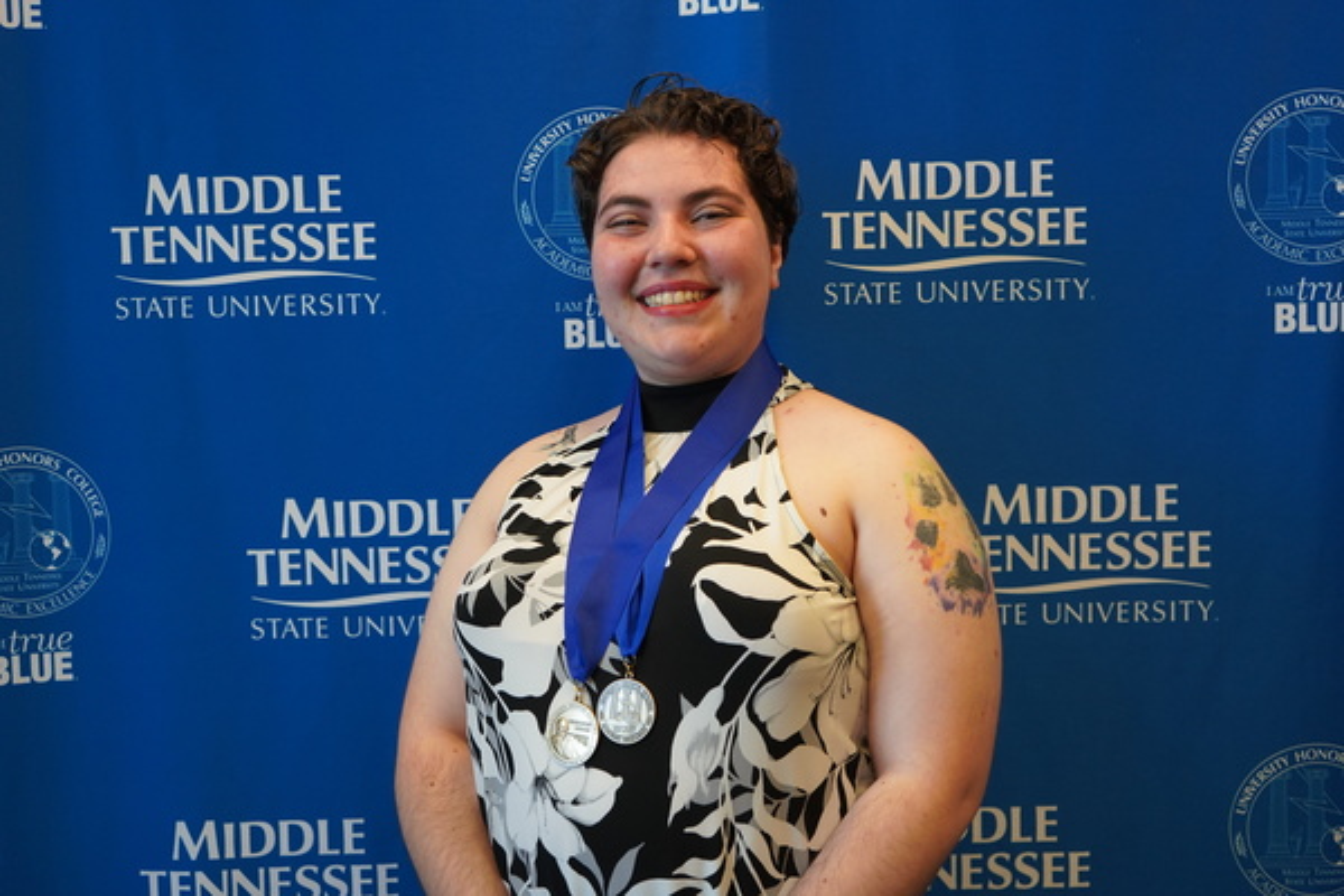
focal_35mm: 44
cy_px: 448
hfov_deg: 44.5
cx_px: 672
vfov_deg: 30.5
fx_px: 1643
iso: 1250
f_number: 4.5
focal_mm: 44
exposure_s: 1/160
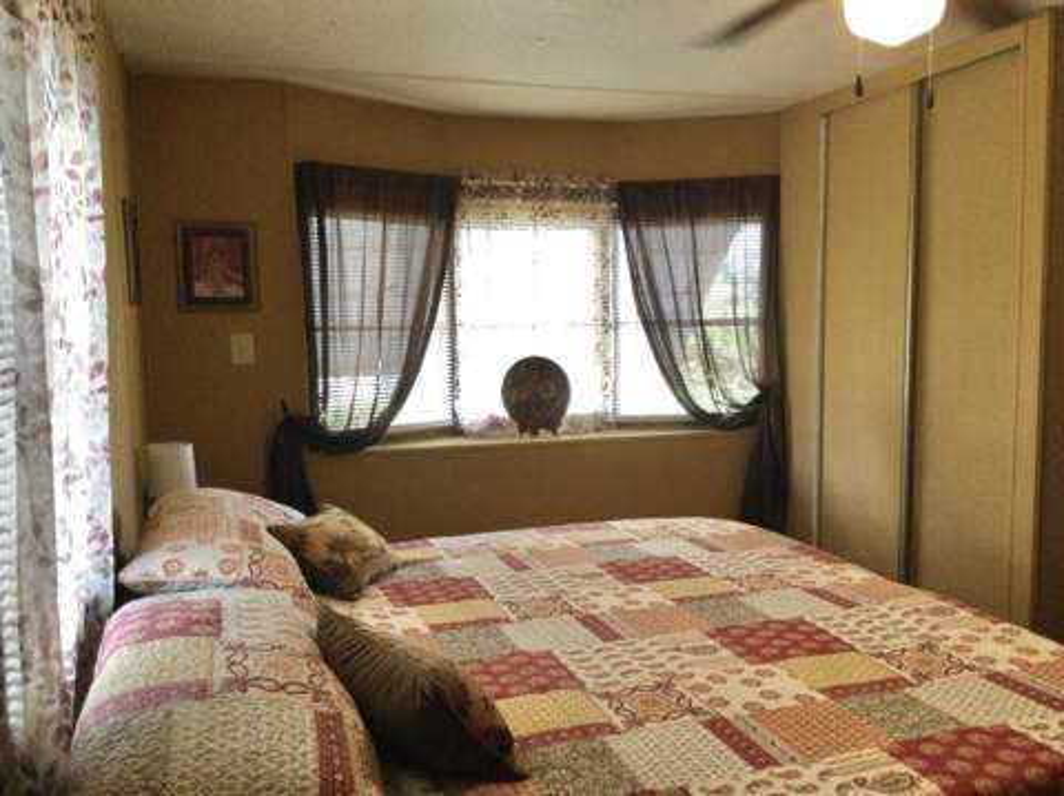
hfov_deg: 58.4
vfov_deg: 45.4
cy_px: 398
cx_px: 532
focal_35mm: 31
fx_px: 952
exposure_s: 1/30
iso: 100
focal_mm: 3.3
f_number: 2.4
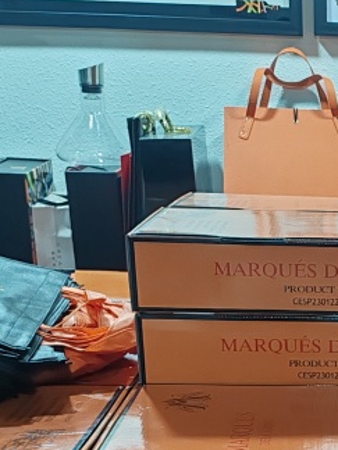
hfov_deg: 15.6
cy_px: 506
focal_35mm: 89
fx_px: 1159
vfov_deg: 20.8
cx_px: 466
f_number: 1.9
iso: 1000
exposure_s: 1/100
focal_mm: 6.12
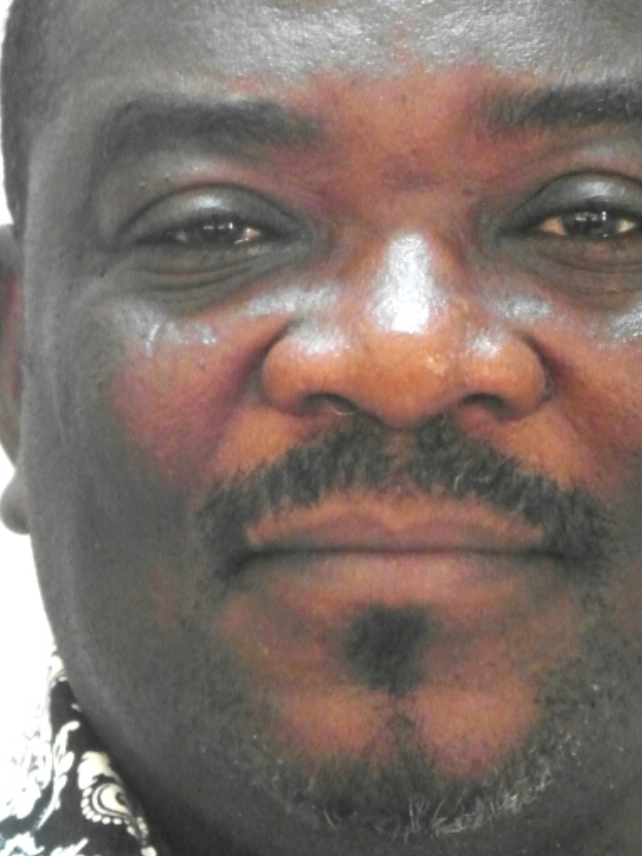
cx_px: 415
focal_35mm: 229
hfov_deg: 6.5
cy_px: 470
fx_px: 5668
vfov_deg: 8.6
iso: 800
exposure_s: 1/10
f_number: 4
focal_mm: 20.3
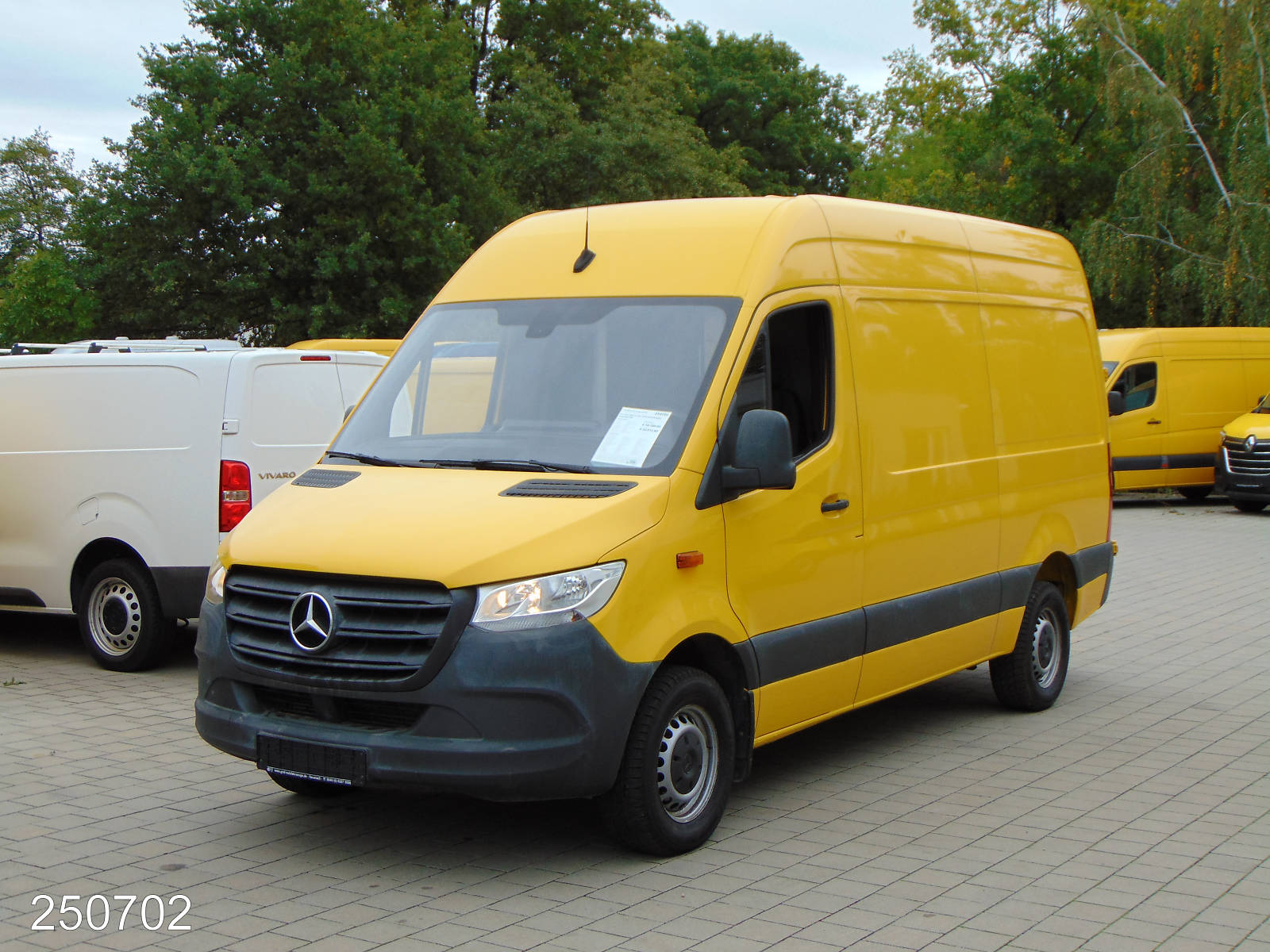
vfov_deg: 29.1
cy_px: 476
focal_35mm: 50
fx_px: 1834
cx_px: 635
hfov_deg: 38.2
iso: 80
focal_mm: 9
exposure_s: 1/125
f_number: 3.5
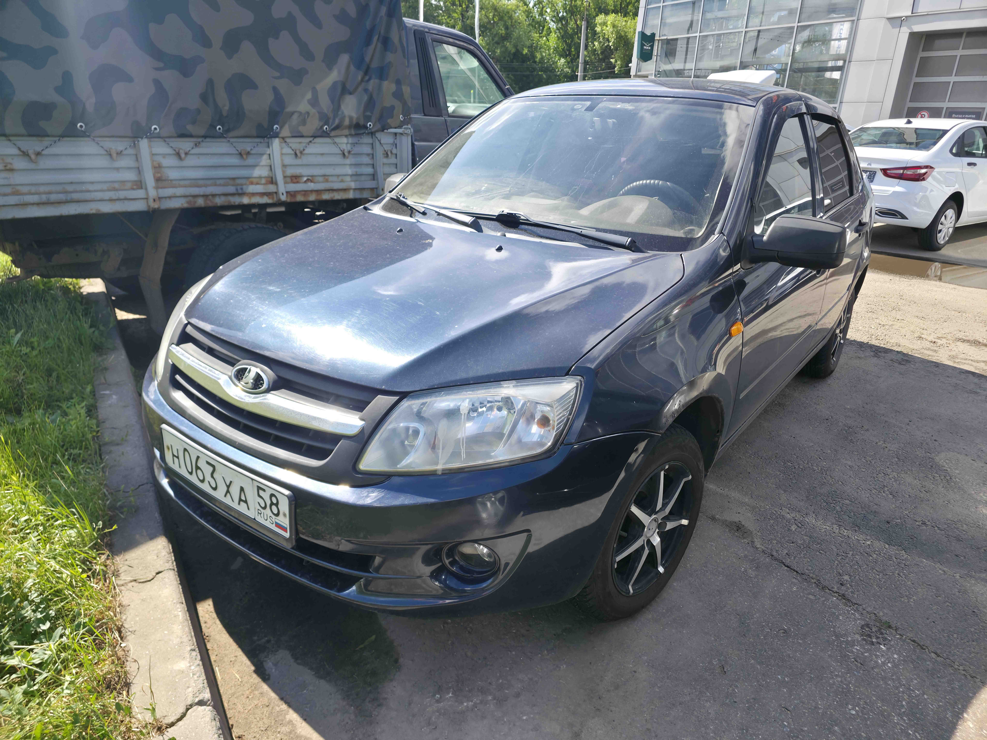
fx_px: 656
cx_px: 494
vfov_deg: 58.9
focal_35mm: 23
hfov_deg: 73.9
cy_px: 370
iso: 50
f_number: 1.7
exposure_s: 1/1417
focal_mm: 6.3
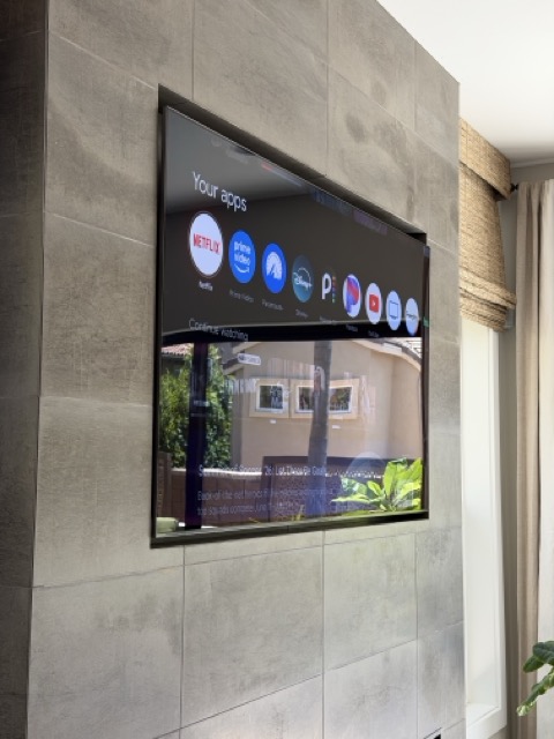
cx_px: 277
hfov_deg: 30.3
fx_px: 1024
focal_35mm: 48
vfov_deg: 39.7
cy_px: 370
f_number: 1.78
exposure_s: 1/60
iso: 50
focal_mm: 6.76
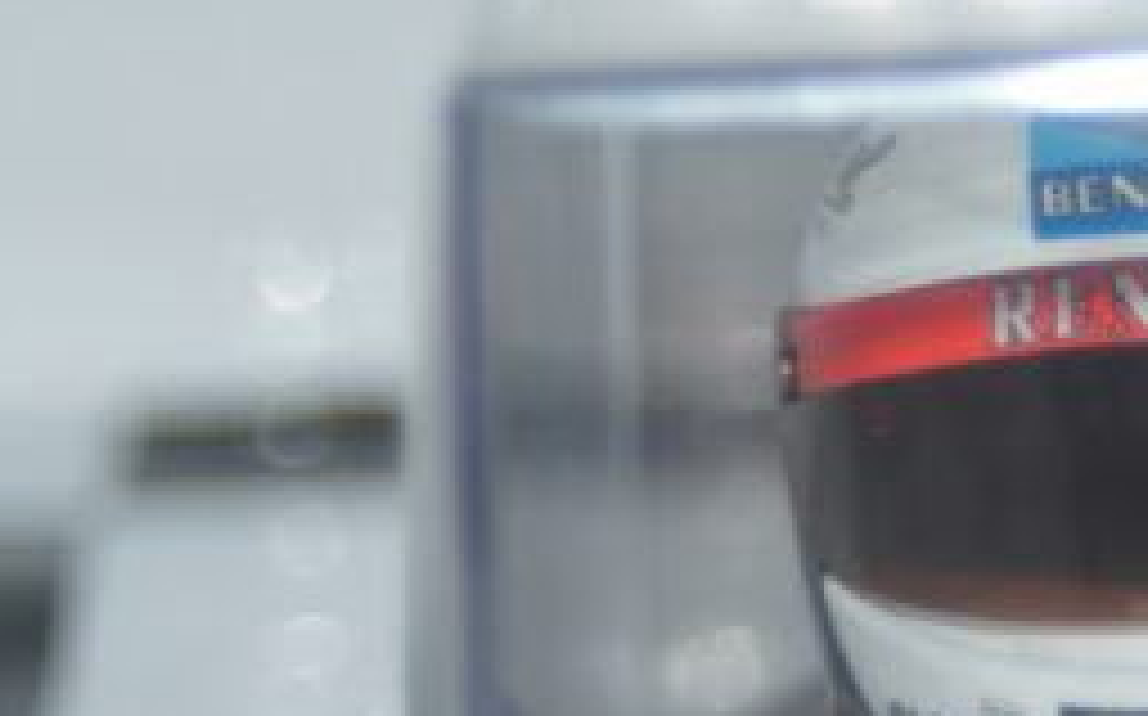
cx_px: 1022
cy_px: 878
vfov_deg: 4.5
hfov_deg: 7.3
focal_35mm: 288
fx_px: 9005
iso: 200
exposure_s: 1/60
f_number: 5.6
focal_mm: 80
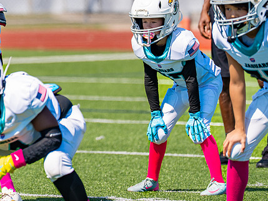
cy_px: -10
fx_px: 4626
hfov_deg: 3.3
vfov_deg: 2.5
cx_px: -56
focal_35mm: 598
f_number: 2.8
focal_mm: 200
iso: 100
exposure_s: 1/2000
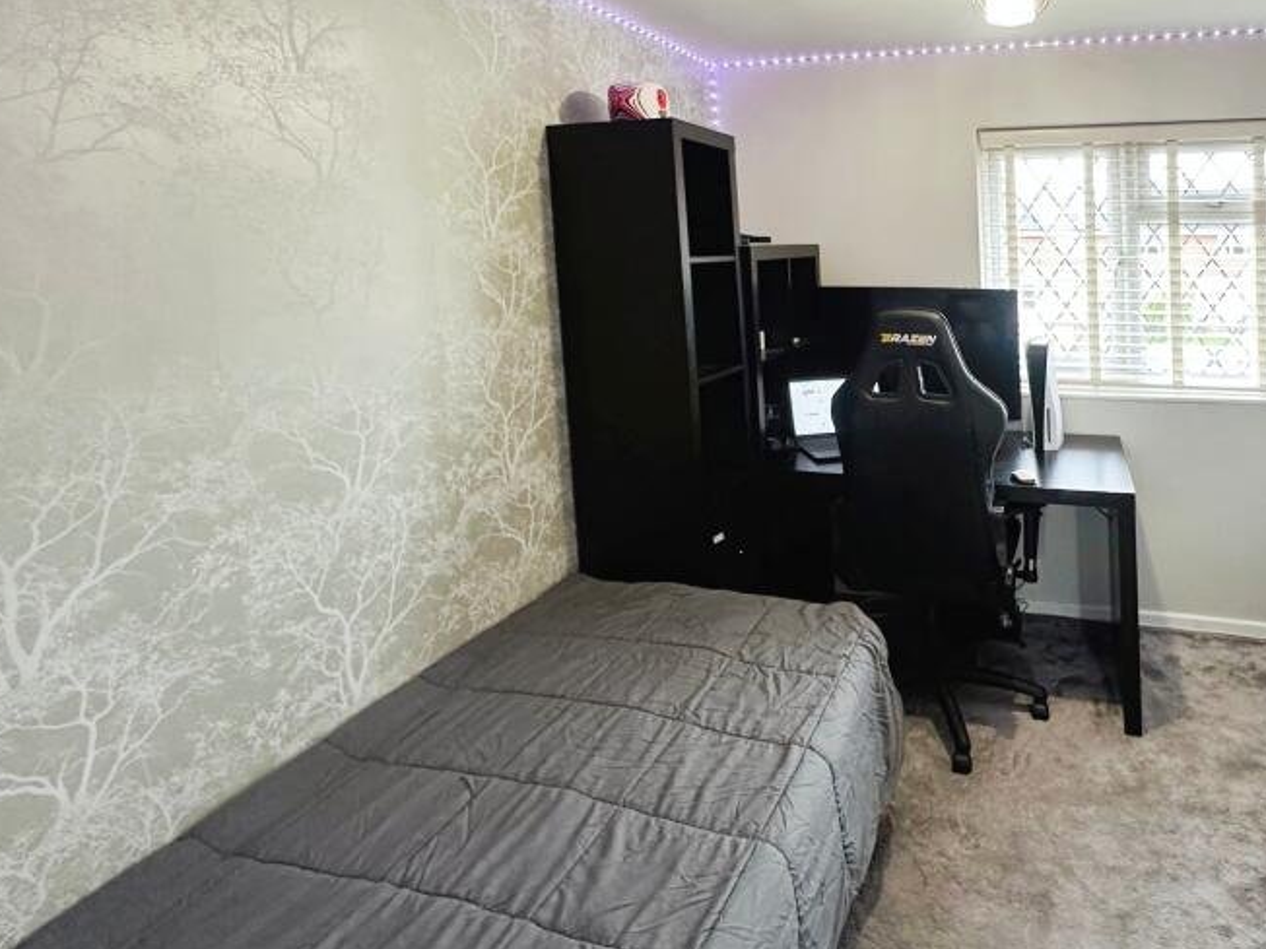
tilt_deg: -10.0
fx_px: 805
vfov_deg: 61.1
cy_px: 491
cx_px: 810
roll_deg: +0.7
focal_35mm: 22
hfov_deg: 74.7
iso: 200
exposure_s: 1/50
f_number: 2.2
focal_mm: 2.22
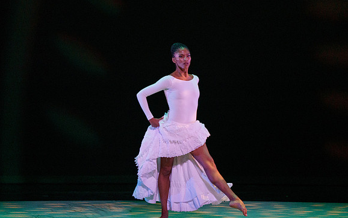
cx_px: 155
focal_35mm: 451
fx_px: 4277
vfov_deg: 2.9
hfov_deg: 4.7
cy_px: 102
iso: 5000
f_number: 6.3
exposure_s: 1/400
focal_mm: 376
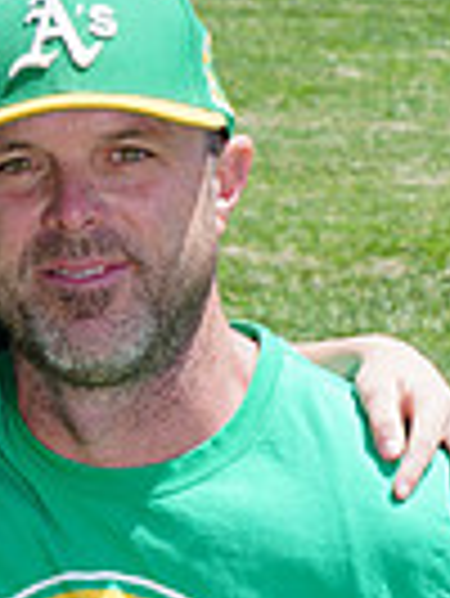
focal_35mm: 393
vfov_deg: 5.0
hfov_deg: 3.8
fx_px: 6801
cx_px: 38
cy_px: 949
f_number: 10
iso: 200
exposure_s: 1/200
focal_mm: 94
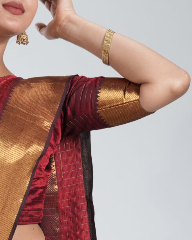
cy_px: 359
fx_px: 1727
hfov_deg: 6.3
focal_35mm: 243
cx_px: -35
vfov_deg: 7.8
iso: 640
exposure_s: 1/160
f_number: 8
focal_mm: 62
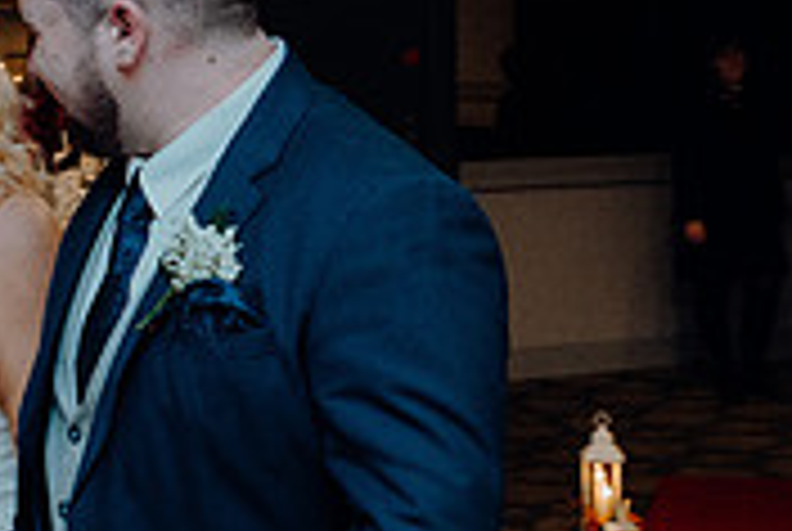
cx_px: 176
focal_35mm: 79
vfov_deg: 17.3
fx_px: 1741
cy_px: 295
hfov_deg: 25.3
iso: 2500
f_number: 3.5
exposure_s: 1/160
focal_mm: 24
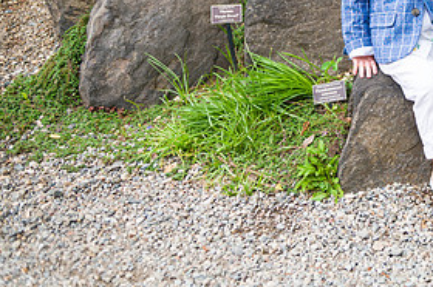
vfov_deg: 23.2
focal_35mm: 56
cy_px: 8
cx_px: 433
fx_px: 673
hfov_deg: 32.8
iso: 200
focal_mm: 27
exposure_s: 1/500
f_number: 3.5
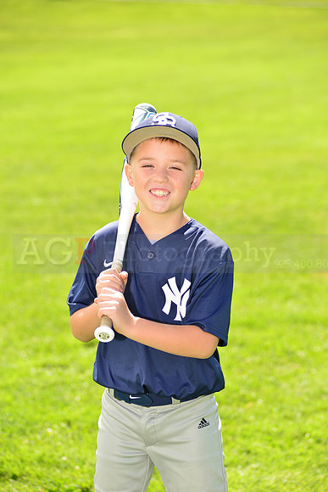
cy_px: 246
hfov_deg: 11.0
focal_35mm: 125
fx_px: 1707
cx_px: 164
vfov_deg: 16.4
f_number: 5
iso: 100
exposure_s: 1/250
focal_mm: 125
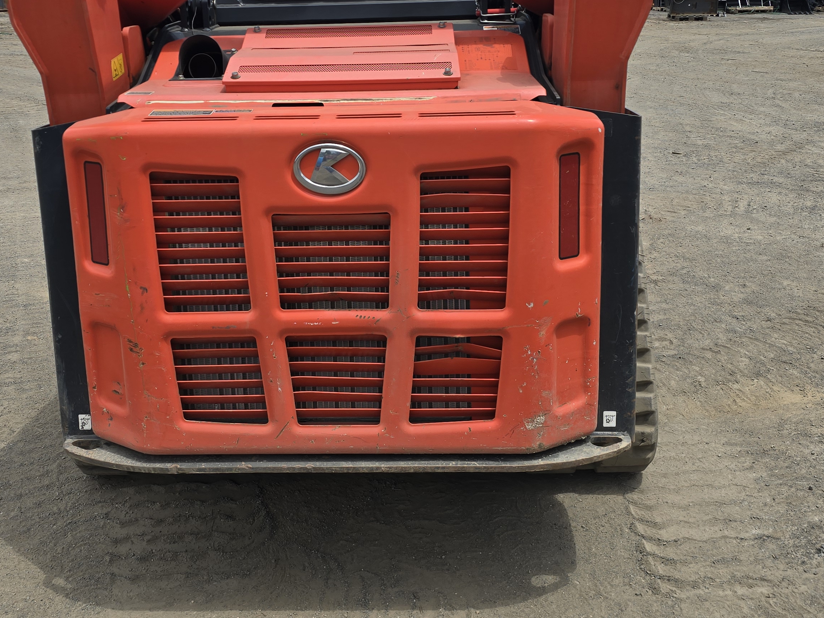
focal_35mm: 40
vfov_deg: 35.3
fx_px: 952
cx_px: 346
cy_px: 167
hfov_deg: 46.6
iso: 12
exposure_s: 1/1290
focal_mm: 6.3
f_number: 1.7
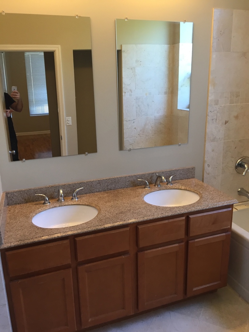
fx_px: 278
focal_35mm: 29
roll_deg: +0.7
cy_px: 166
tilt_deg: -16.1
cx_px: 124
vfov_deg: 61.7
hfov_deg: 48.2
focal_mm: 4.15
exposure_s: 1/30
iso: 40
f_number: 2.2
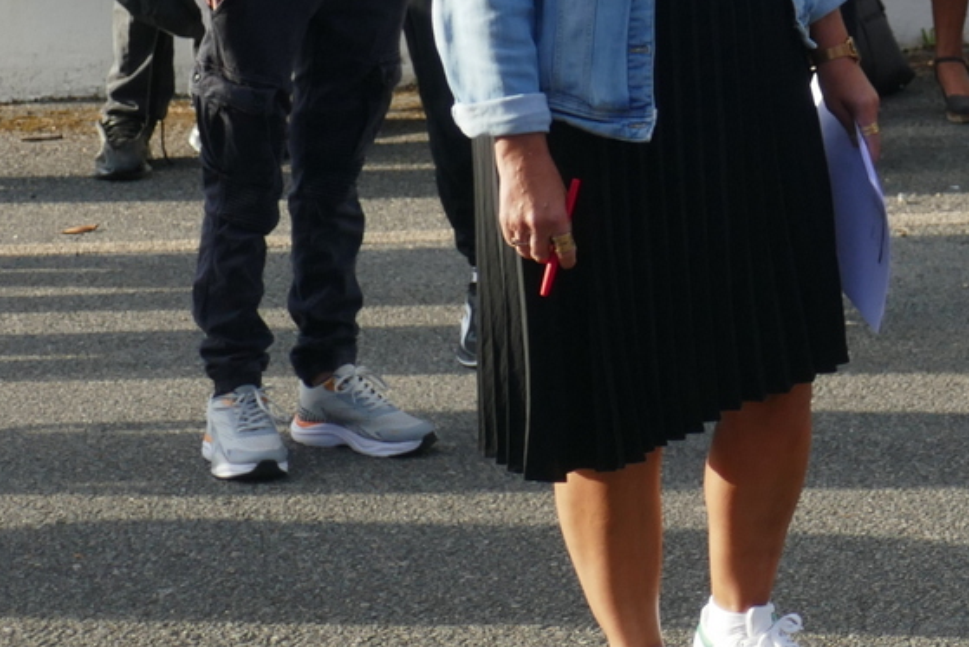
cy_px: -95
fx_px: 4334
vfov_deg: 8.5
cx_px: 1089
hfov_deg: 12.5
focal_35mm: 161
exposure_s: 1/320
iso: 125
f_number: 4.1
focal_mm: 18.2
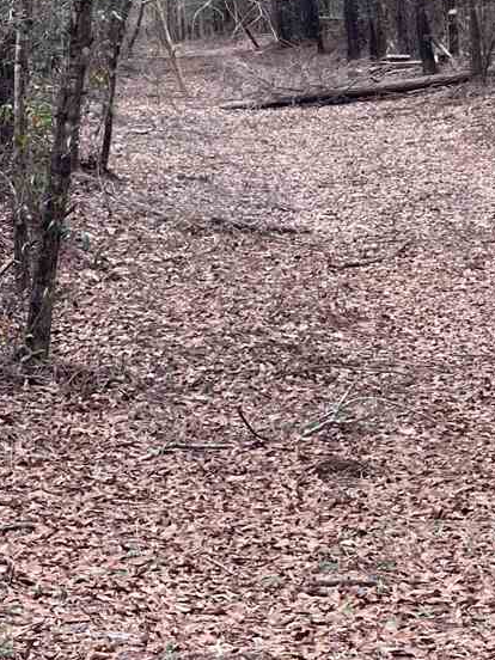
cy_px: -94
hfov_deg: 8.3
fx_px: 3394
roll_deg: +3.0
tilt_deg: +1.0
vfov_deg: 10.9
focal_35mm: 178
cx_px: 530
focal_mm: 7.5
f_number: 2.2
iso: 80
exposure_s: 1/121
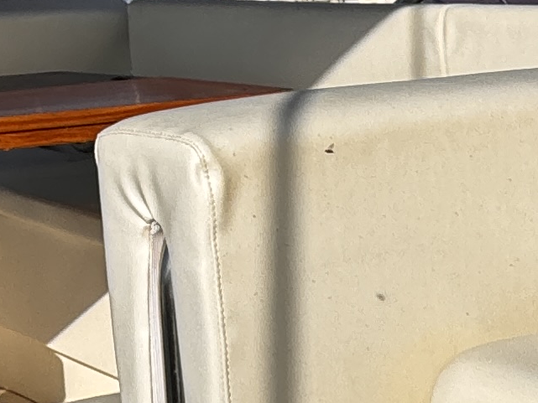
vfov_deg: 14.9
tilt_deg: +11.0
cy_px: -293
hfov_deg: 19.7
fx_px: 1368
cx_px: -239
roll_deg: +2.2
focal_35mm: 88
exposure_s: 1/2985
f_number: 2.2
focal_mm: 2.22
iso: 50
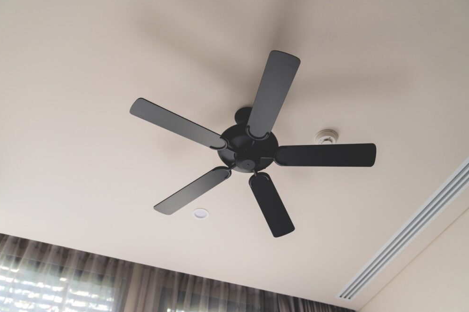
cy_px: 159
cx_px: 235
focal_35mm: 35
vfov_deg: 37.8
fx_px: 456
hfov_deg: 54.4
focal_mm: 34
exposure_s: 1/400
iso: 400
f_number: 2.8
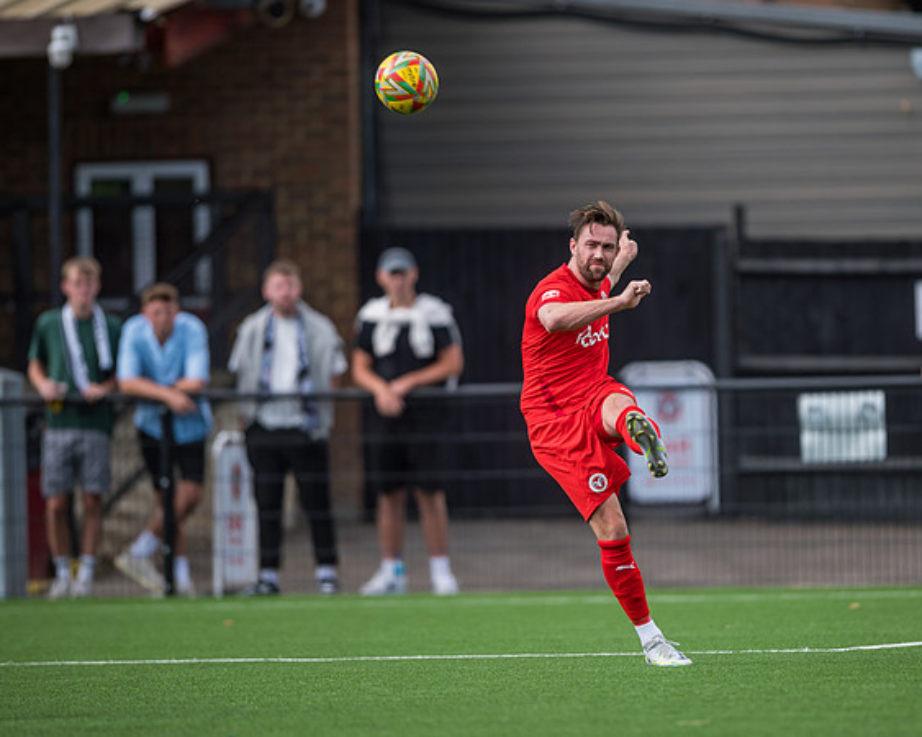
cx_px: 572
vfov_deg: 2.9
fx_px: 14692
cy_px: 396
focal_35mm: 539
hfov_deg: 3.6
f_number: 2.8
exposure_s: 1/2000
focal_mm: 400
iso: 200
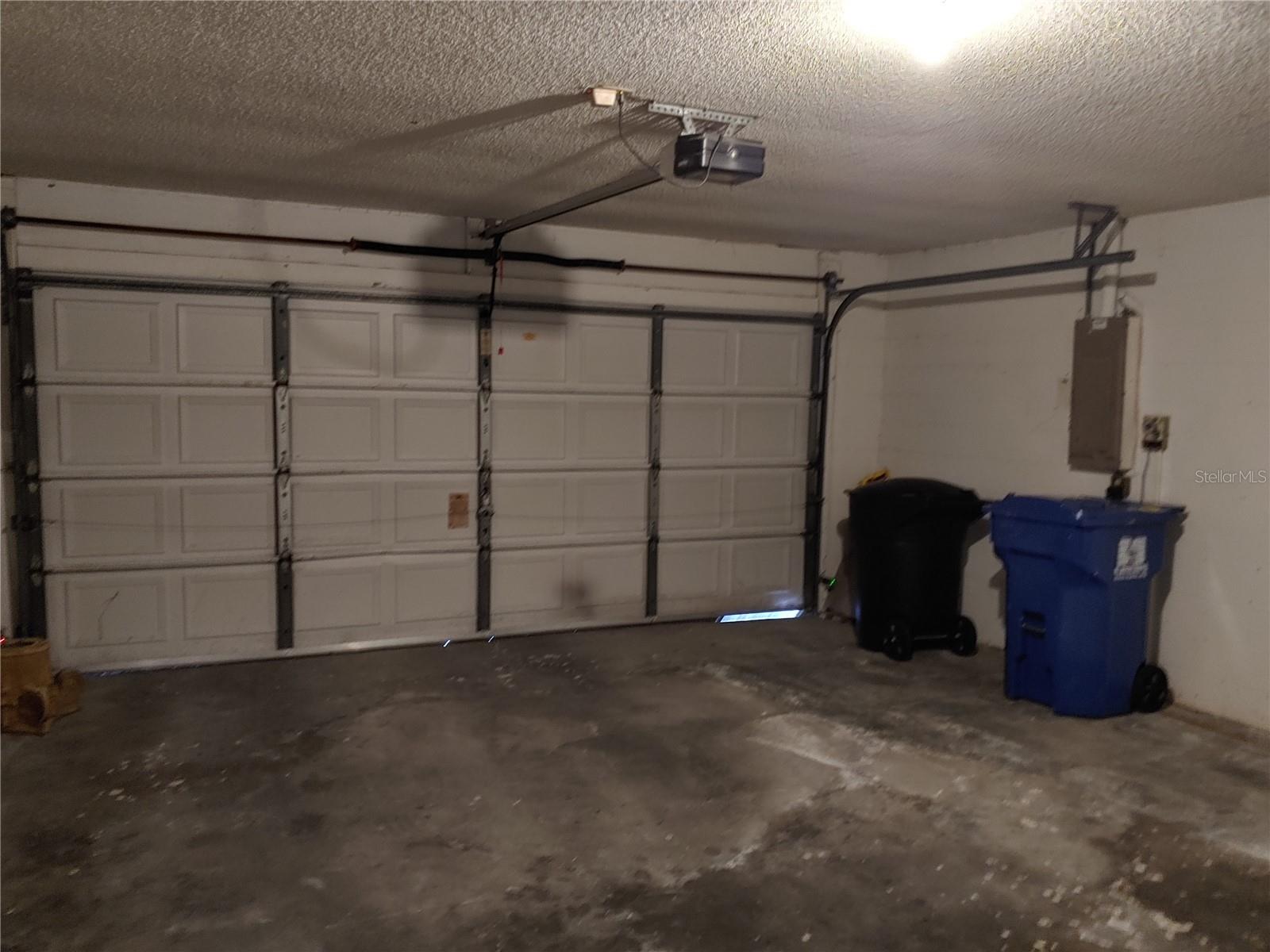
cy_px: 476
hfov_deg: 69.4
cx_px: 635
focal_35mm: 25
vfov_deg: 54.9
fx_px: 917
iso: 500
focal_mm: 4.23
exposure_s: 1/30
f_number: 1.5
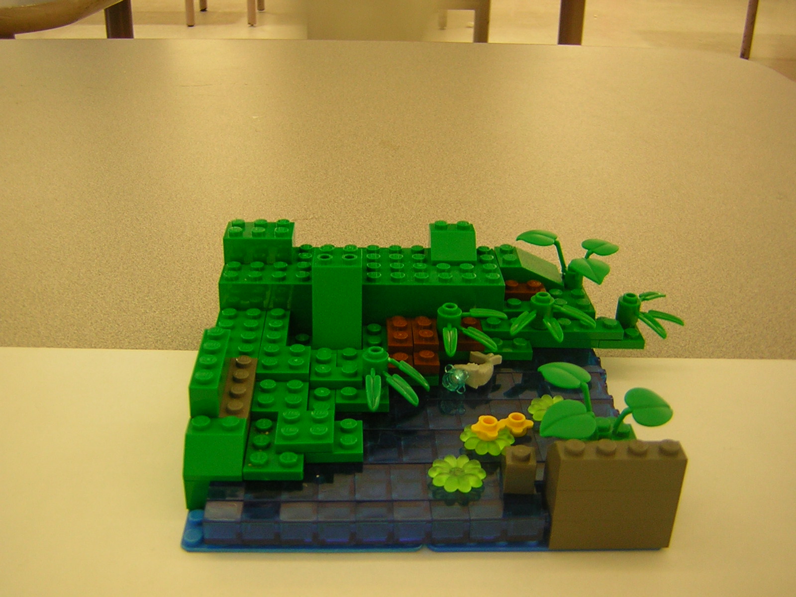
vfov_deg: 36.0
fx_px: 920
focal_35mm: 40
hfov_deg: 46.8
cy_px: 298
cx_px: 398
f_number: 2.7
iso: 50
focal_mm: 5.2
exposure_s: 1/5.5
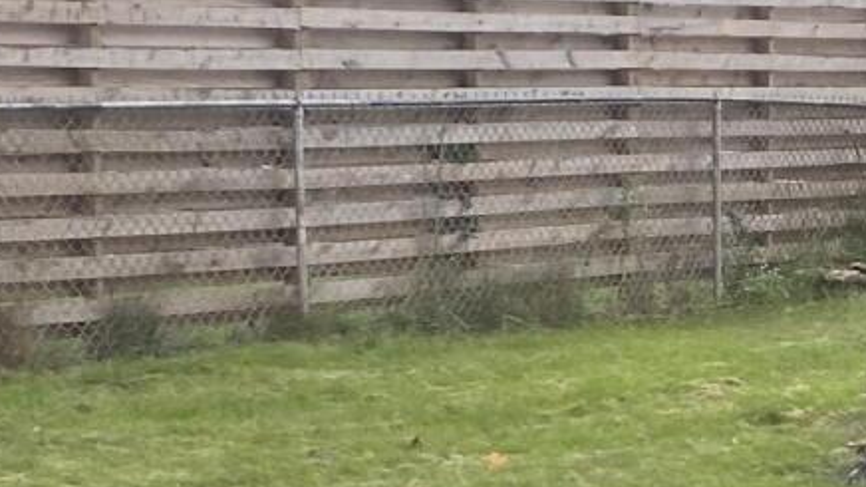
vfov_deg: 9.2
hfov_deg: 15.9
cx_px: 1031
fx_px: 2984
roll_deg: -2.9
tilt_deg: -8.7
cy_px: 584
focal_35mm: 130
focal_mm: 4.25
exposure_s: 1/395
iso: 32
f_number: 1.8
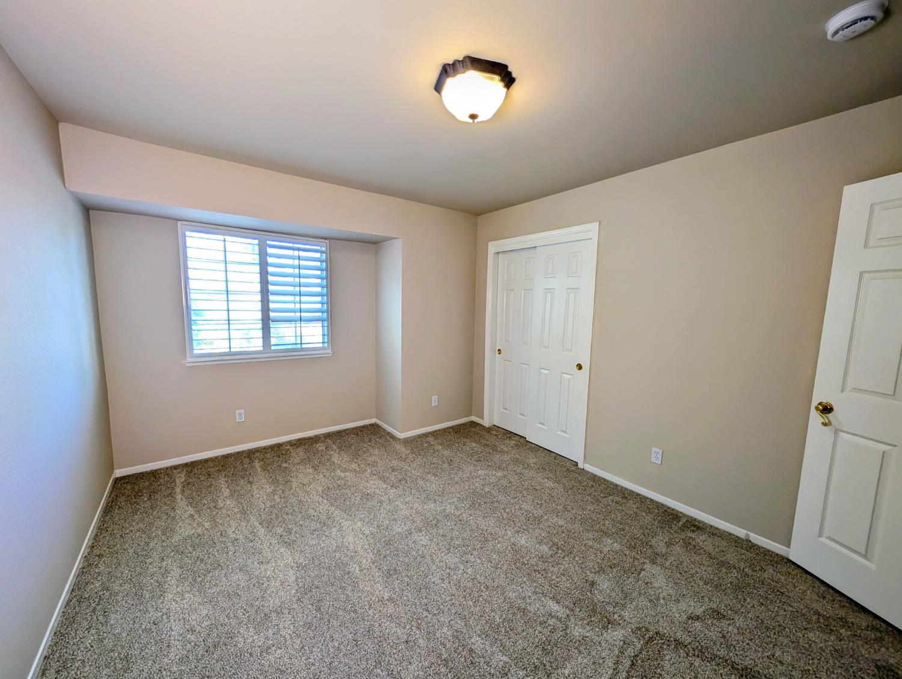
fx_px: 313
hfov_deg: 110.5
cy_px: 340
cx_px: 451
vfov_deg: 94.6
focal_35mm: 12
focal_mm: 2.02
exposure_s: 1/120
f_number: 1.7
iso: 106
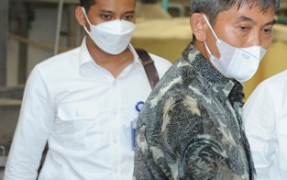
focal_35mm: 233
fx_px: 1823
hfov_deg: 8.9
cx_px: 359
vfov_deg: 5.6
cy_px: 105
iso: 2500
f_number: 5
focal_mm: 70
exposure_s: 1/125
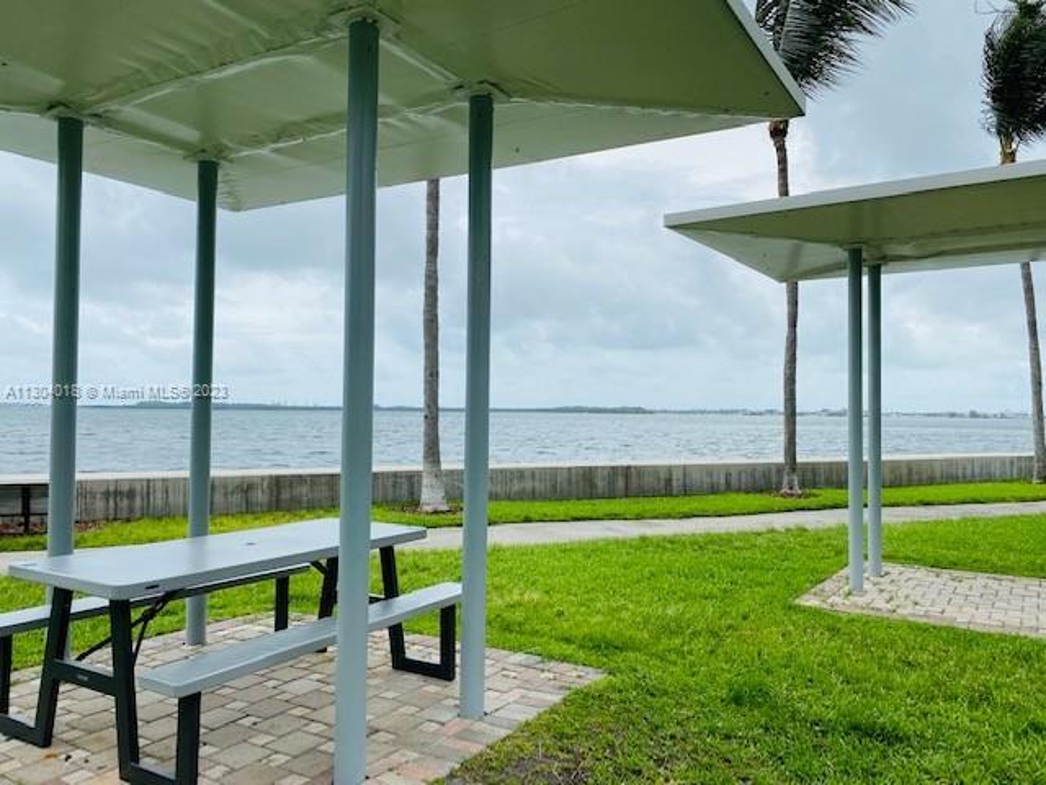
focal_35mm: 26
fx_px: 786
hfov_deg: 67.3
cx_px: 523
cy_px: 392
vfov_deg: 53.1
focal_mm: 4.25
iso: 32
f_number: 1.8
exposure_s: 1/2513
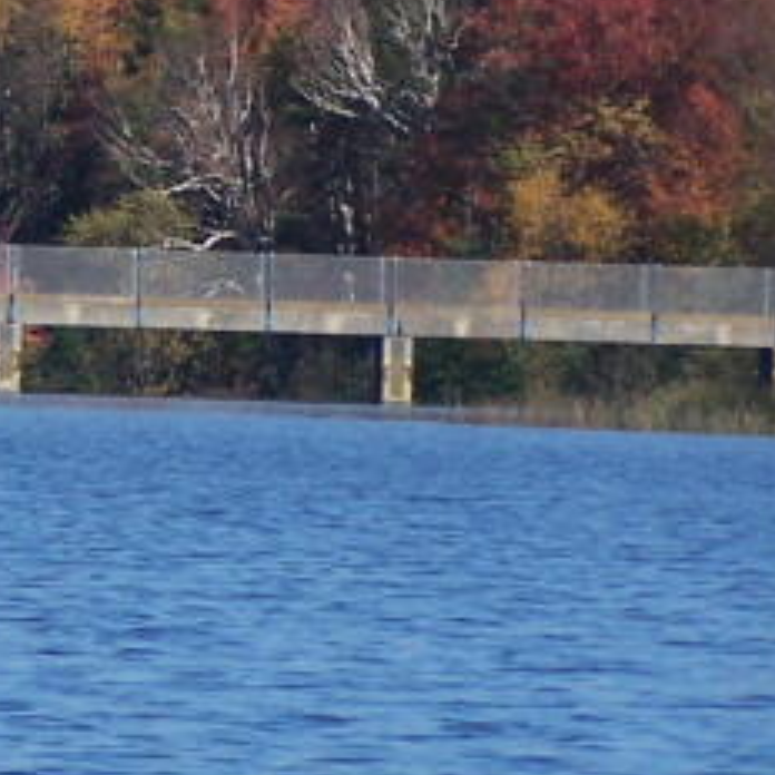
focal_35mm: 619
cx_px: -792
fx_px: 15679
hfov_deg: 2.8
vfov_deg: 2.8
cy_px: -134
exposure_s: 1/1000
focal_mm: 26.4
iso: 80
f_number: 3.2
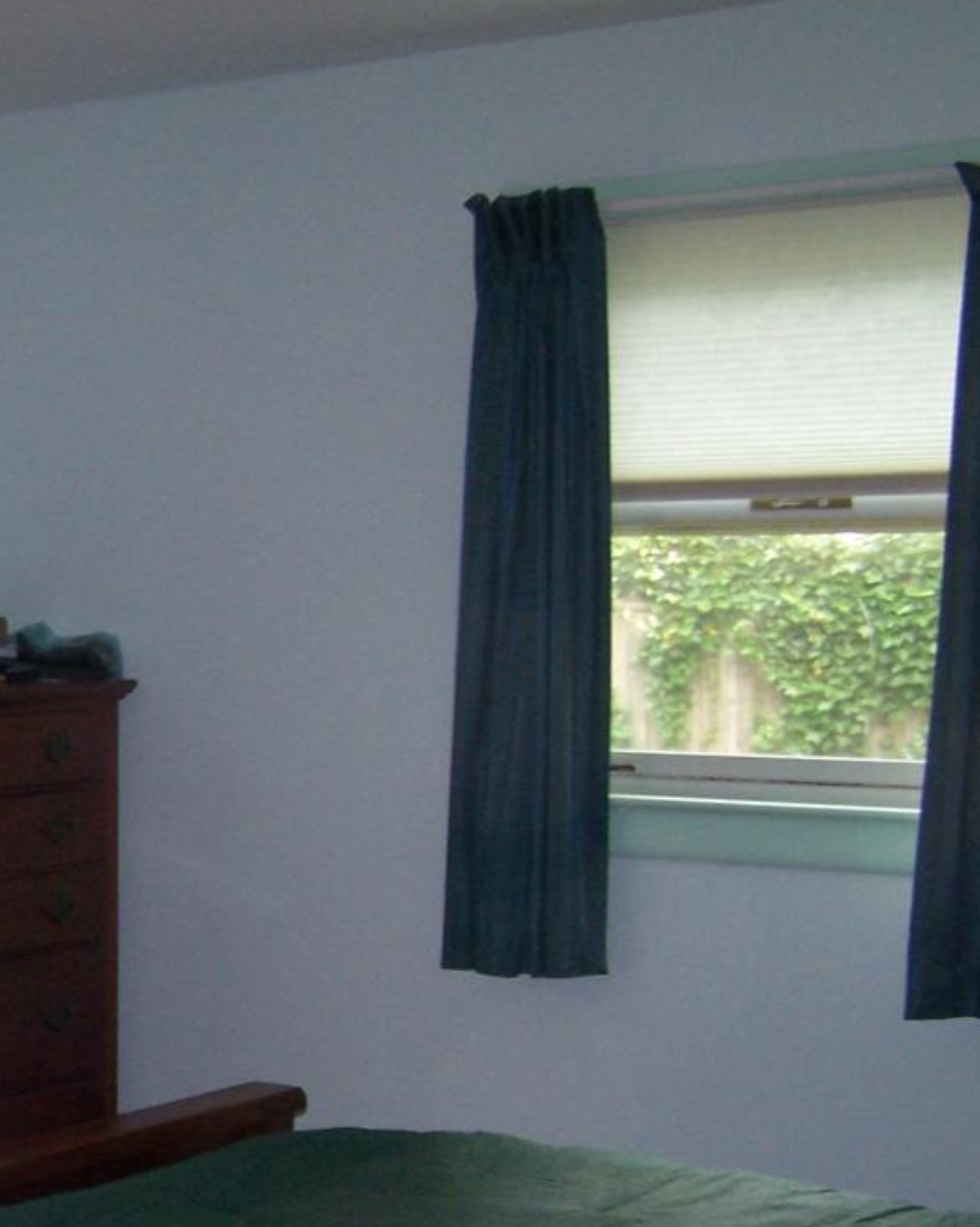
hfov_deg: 19.1
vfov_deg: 24.8
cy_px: 895
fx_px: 2757
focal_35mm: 76
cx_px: -176
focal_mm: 6.3
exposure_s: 1/60
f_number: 2.8
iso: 140
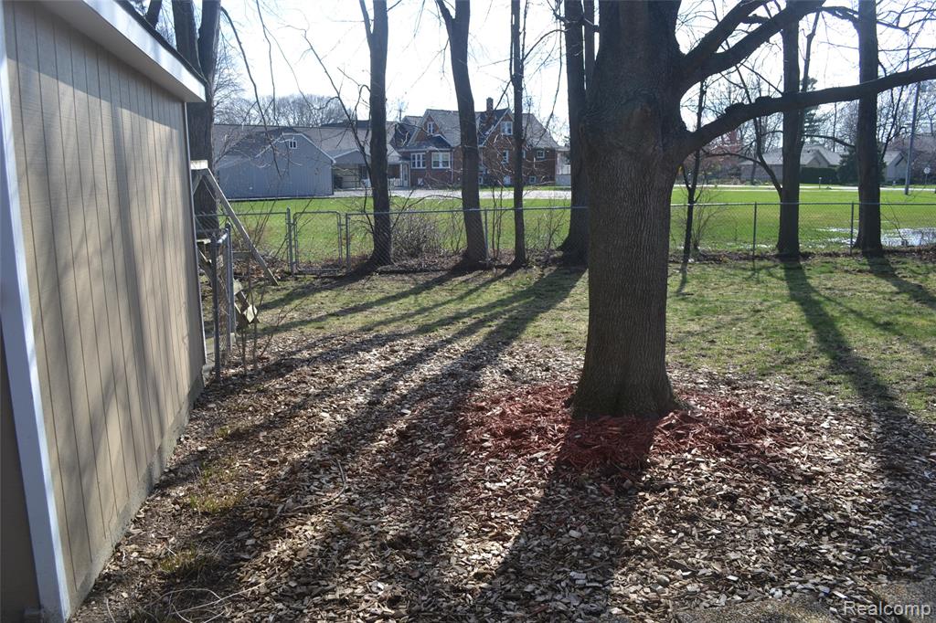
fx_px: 702
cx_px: 468
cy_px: 312
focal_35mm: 27
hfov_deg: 67.4
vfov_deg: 47.9
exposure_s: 1/200
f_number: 7.1
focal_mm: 18
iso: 100
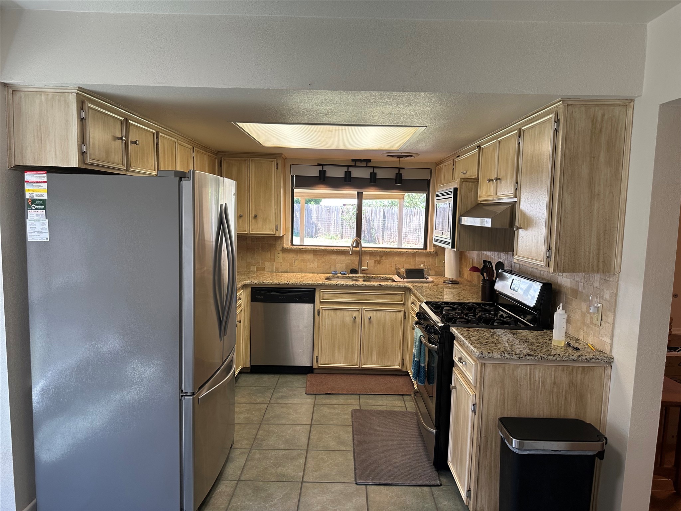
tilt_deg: -5.8
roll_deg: -1.3
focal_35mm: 24
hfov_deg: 71.6
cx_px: 340
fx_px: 472
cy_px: 256
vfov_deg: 56.8
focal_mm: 6.86
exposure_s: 1/120
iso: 125
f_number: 1.78
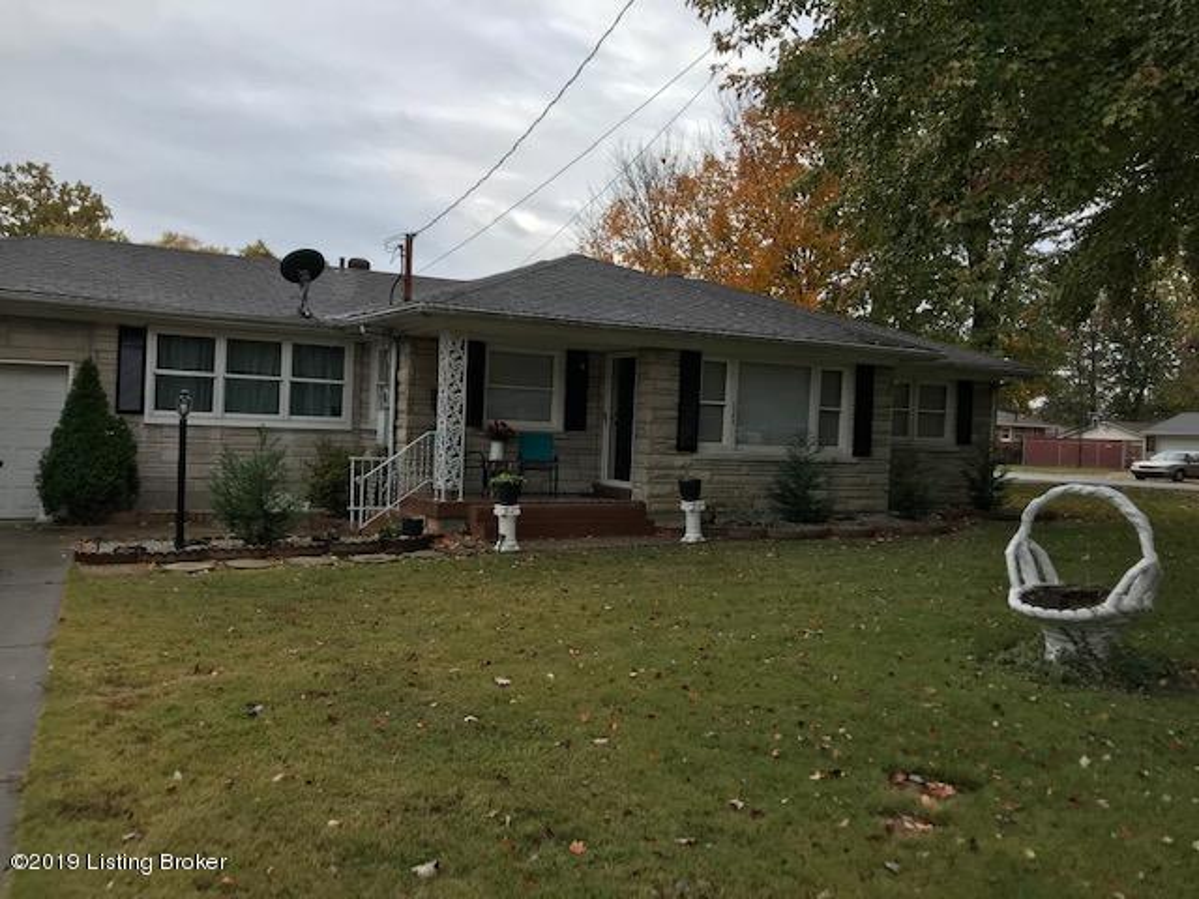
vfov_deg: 49.7
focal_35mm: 28
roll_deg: -1.6
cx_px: 600
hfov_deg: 63.4
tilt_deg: +0.5
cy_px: 450
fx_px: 970
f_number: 1.8
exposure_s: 1/720
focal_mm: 3.99
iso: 20
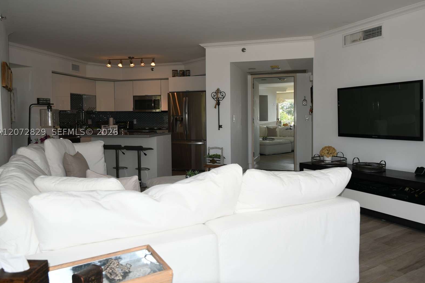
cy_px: 132
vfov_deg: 49.5
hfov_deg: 69.3
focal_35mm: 26
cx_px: 225
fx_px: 307
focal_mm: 16
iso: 100
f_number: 4
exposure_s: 1/100
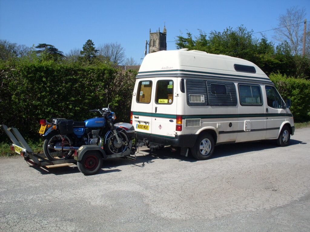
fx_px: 340
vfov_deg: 37.7
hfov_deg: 49.0
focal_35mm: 38
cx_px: 155
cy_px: 116
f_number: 8.4
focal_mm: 6.3
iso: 80
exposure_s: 1/350
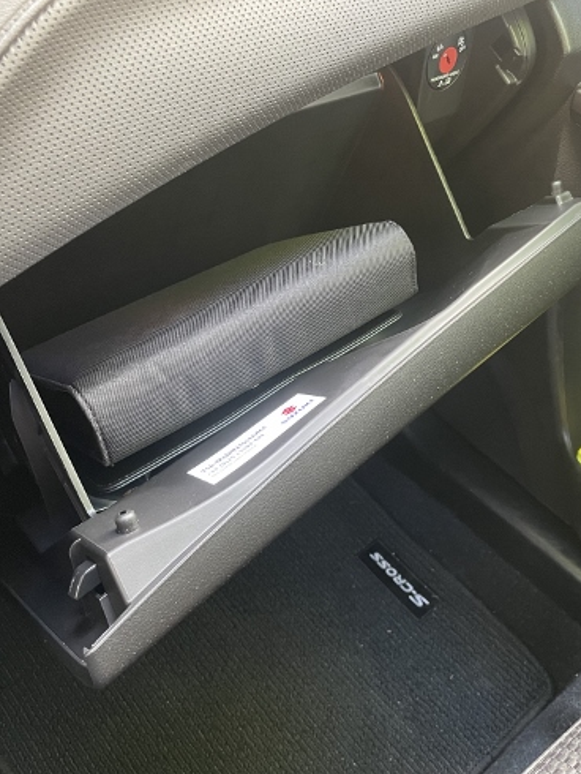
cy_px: 385
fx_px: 783
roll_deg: -8.0
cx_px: 343
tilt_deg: -40.3
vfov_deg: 52.6
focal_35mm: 35
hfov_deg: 40.6
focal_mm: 4.2
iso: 500
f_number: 1.6
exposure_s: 1/60
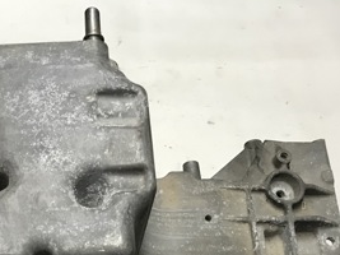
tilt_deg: -61.1
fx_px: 658
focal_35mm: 67
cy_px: 304
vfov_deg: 20.5
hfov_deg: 28.7
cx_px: 101
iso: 40
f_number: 1.8
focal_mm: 3.99
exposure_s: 1/33
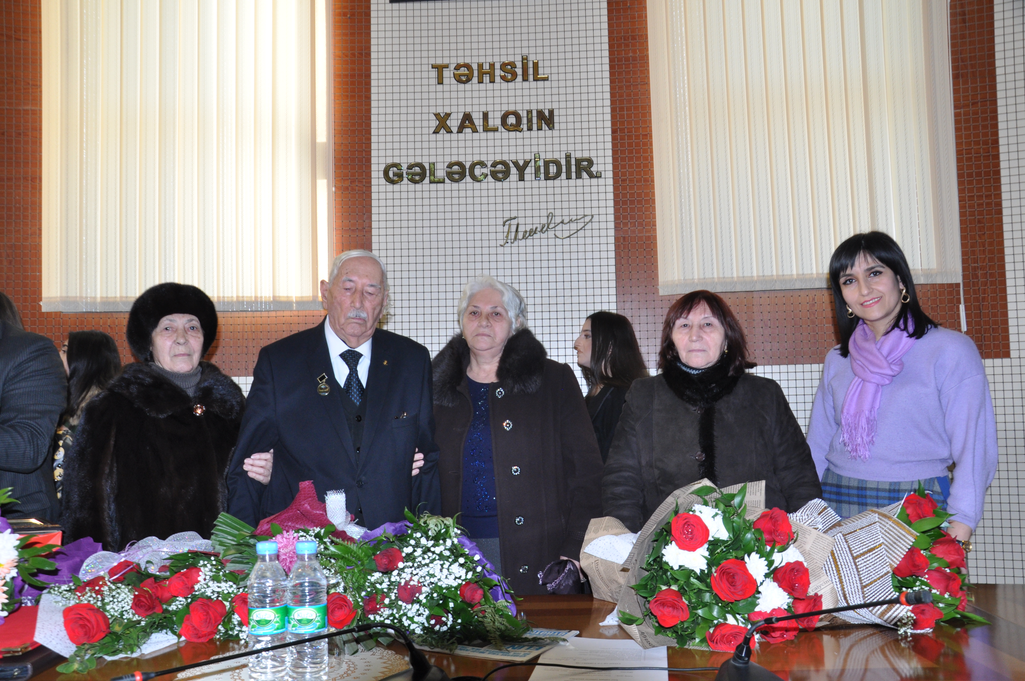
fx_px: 896
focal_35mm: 32
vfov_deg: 41.6
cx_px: 512
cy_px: 340
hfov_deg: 59.6
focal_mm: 21
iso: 640
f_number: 10
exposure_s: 1/30
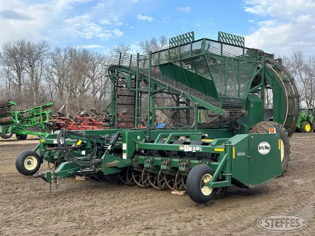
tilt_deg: +0.7
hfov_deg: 39.7
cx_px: 158
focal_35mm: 48
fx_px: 437
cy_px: 118
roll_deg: +1.0
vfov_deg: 30.3
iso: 64
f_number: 1.78
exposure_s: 1/836
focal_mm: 6.86
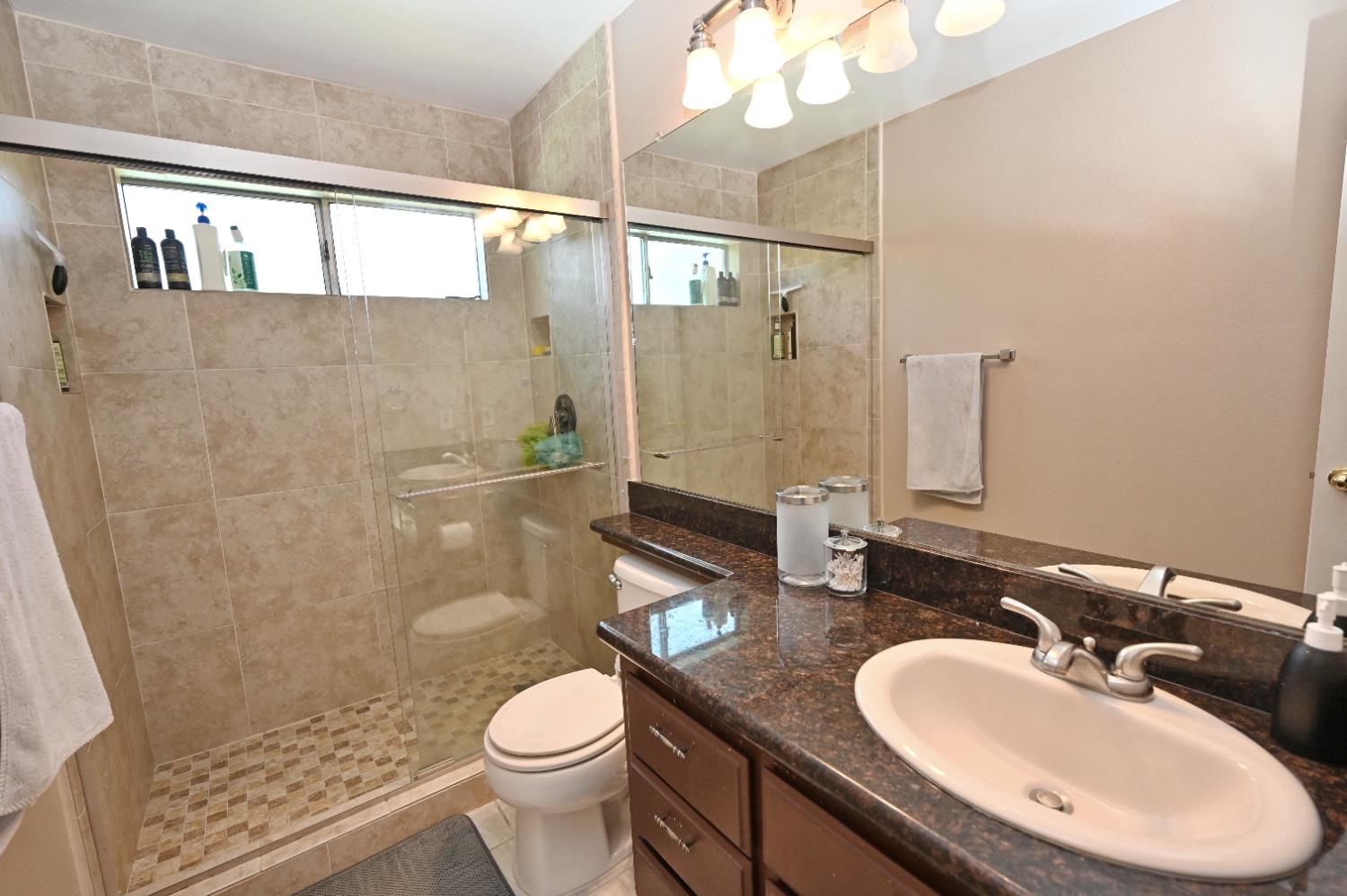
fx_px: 580
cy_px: 448
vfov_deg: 75.4
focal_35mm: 16
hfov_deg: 98.6
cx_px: 674
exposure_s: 1/60
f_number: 4
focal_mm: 15.5
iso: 640
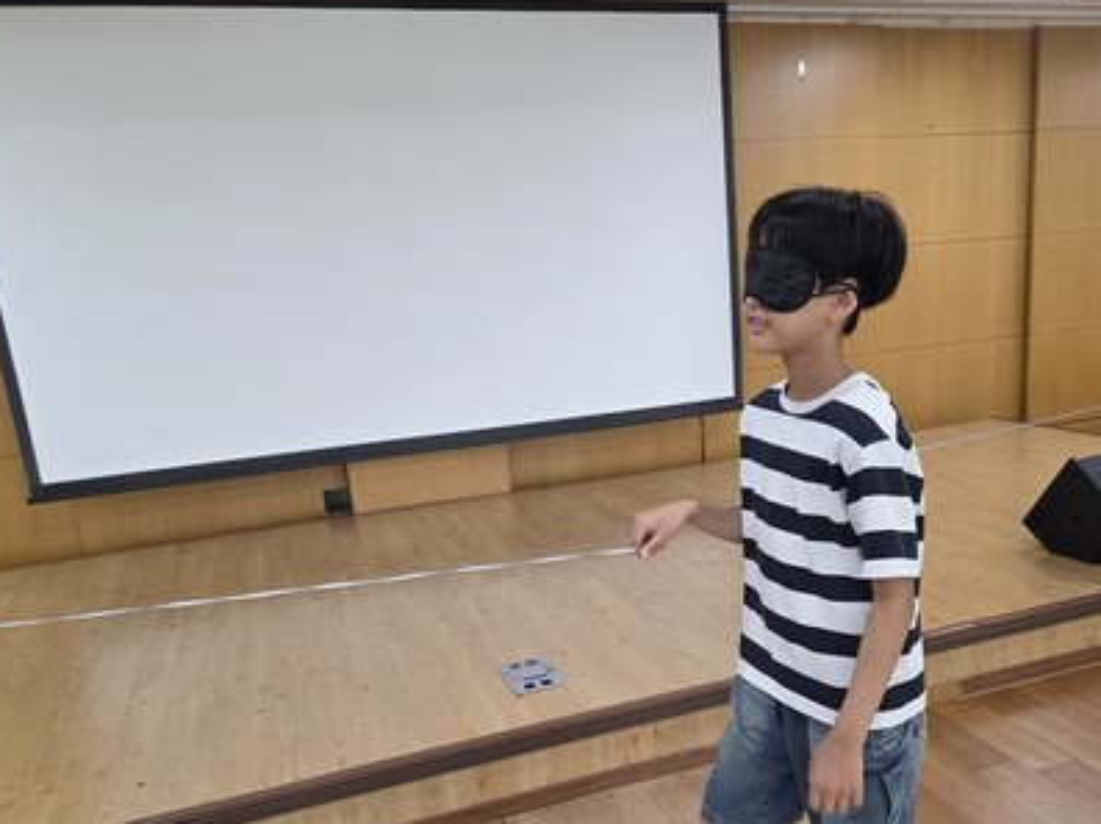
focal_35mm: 29
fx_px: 922
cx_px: 618
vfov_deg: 47.8
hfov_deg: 61.5
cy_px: 504
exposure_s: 1/120
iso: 250
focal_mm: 6.3
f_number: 1.7
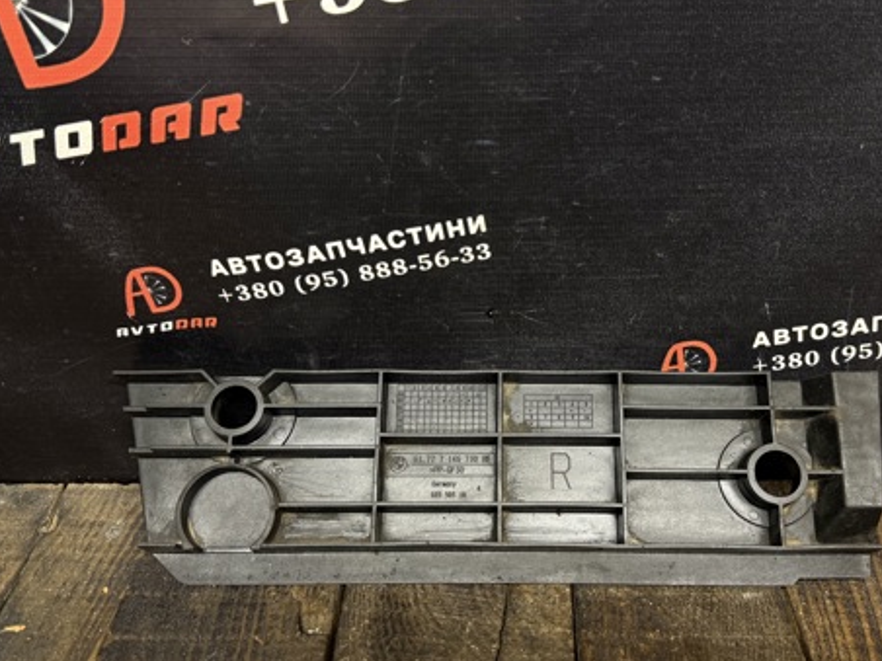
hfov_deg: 53.8
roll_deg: +0.8
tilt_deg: -29.9
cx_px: 494
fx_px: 866
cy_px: 326
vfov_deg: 41.8
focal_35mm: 34
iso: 200
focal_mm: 6.76
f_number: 1.78
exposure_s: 1/50
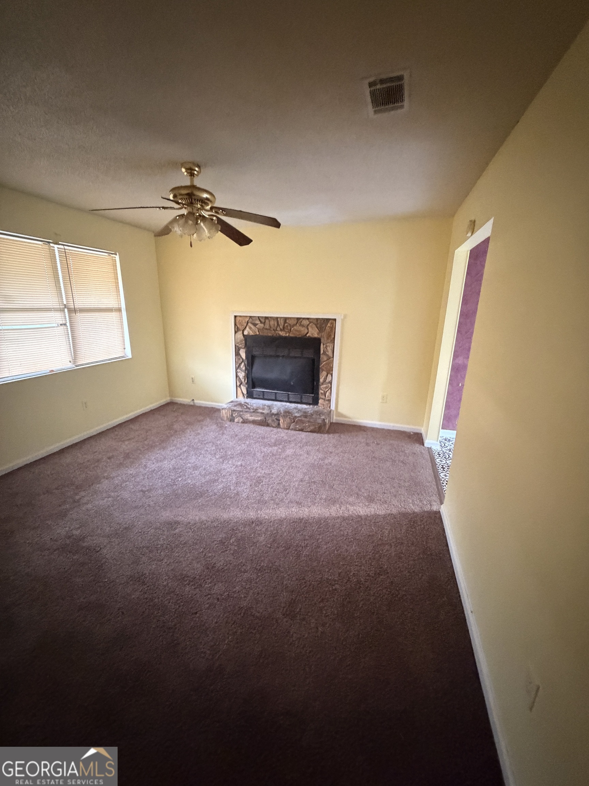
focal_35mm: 14
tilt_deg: -16.3
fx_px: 318
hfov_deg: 85.7
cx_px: 294
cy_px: 393
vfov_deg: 102.1
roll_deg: -2.3
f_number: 2.2
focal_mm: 2.22
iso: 1250
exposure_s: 1/40
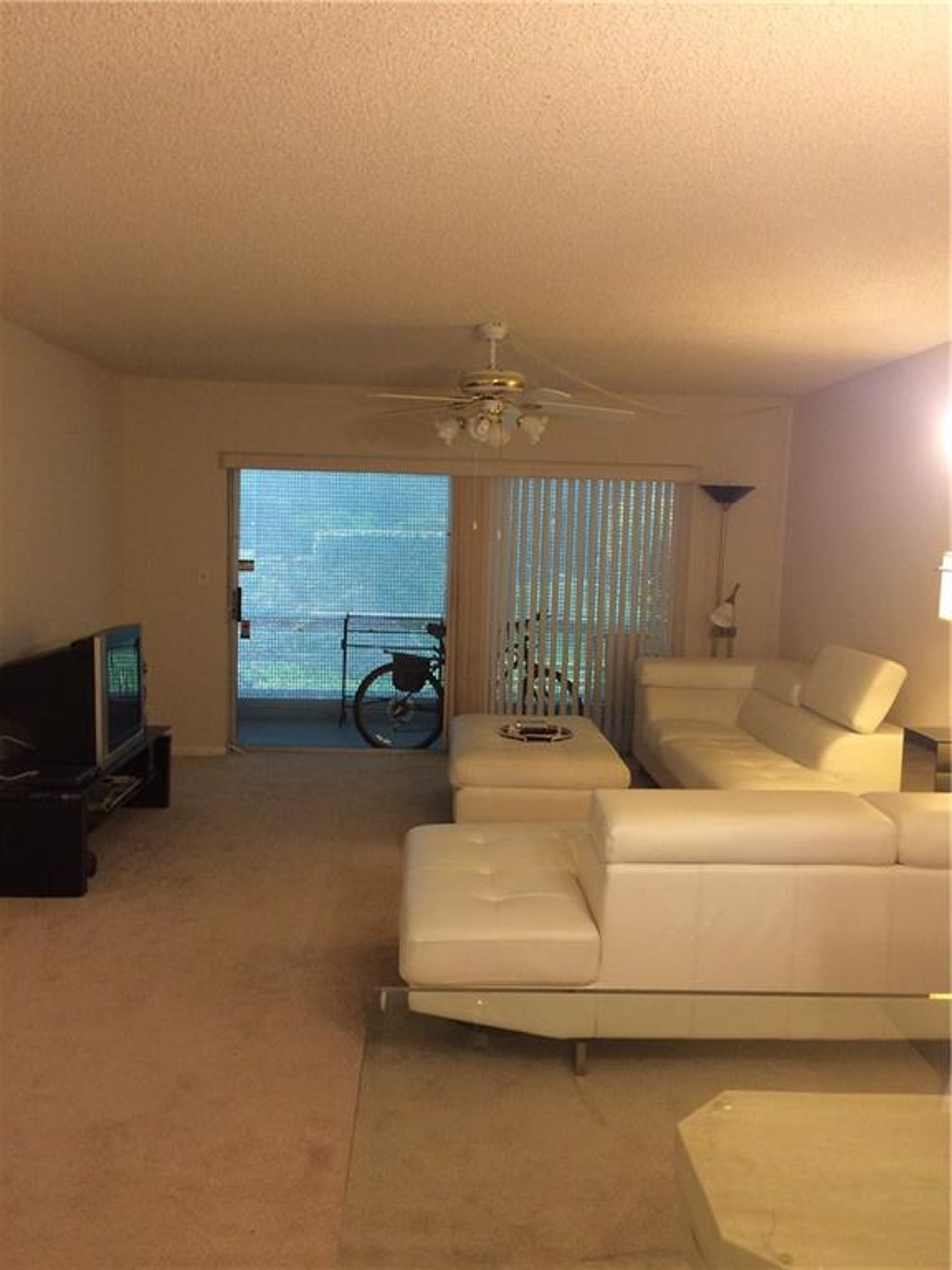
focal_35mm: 29
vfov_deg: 61.7
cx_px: 476
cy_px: 635
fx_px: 1063
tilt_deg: -7.1
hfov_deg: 48.2
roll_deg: -0.7
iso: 160
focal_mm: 4.15
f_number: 2.2
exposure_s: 1/30
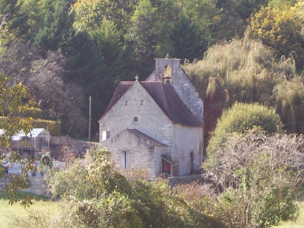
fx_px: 895
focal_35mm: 102
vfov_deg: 14.5
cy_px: 114
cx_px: 152
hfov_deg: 19.3
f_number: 4.6
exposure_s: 1/125
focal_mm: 16.8
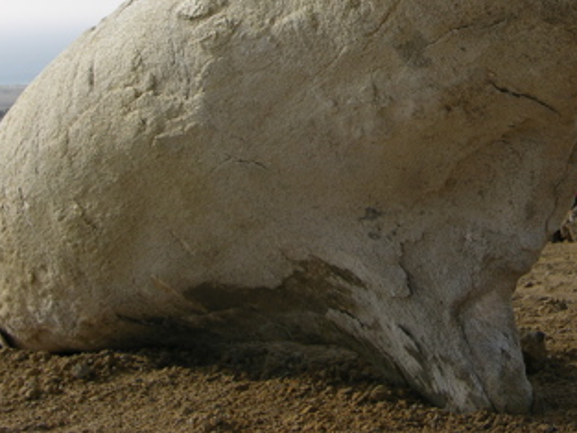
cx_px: 420
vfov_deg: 10.9
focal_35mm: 135
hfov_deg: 14.6
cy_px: -7
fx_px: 2251
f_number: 5.8
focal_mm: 16.8
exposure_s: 1/318
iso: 50
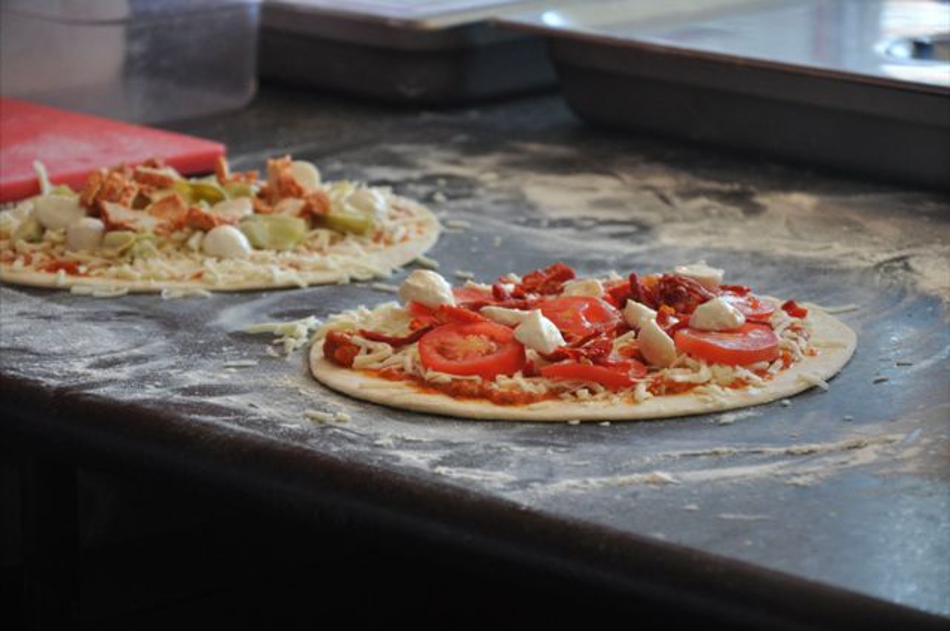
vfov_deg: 8.7
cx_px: 475
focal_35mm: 158
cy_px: 316
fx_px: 4151
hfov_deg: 13.1
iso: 1000
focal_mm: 105
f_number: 5.6
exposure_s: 1/160
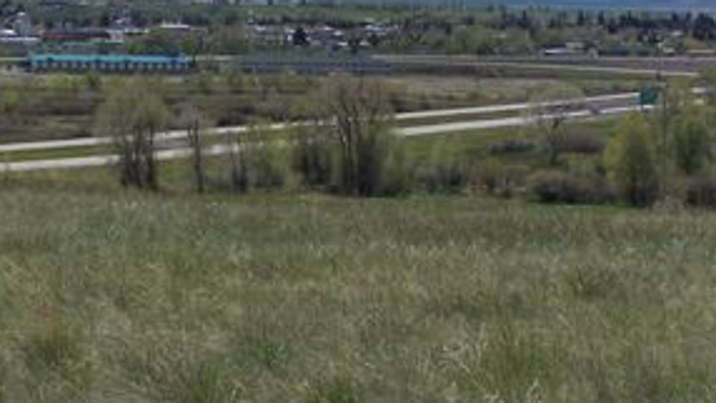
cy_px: 14
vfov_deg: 8.4
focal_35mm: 143
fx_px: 2715
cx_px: 350
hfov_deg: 15.0
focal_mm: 12.4
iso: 80
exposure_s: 1/750
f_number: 6.3
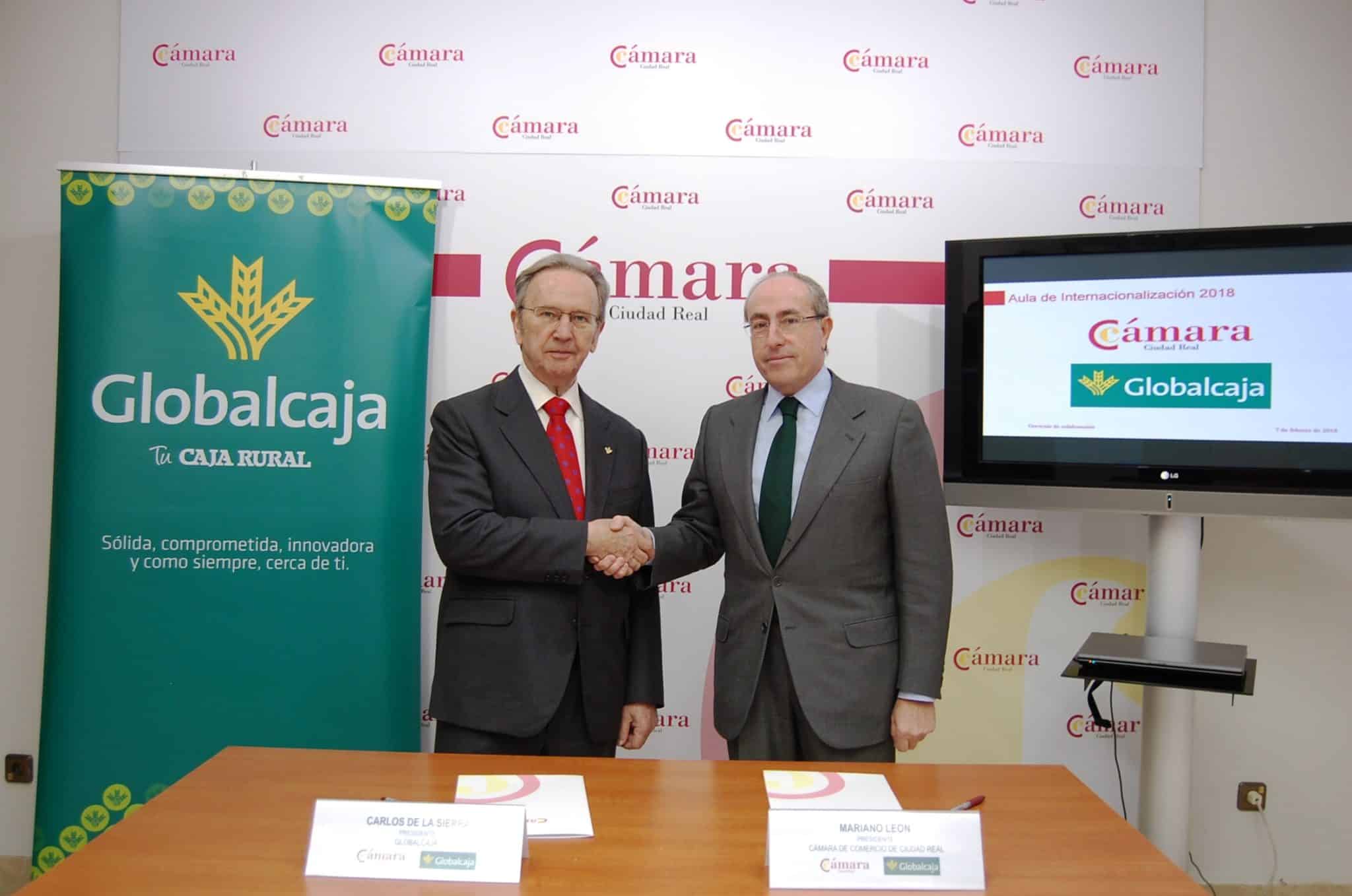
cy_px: 448
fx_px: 1237
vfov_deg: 39.8
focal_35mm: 33
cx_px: 676
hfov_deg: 57.3
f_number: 3.8
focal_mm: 22
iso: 400
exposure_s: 1/30
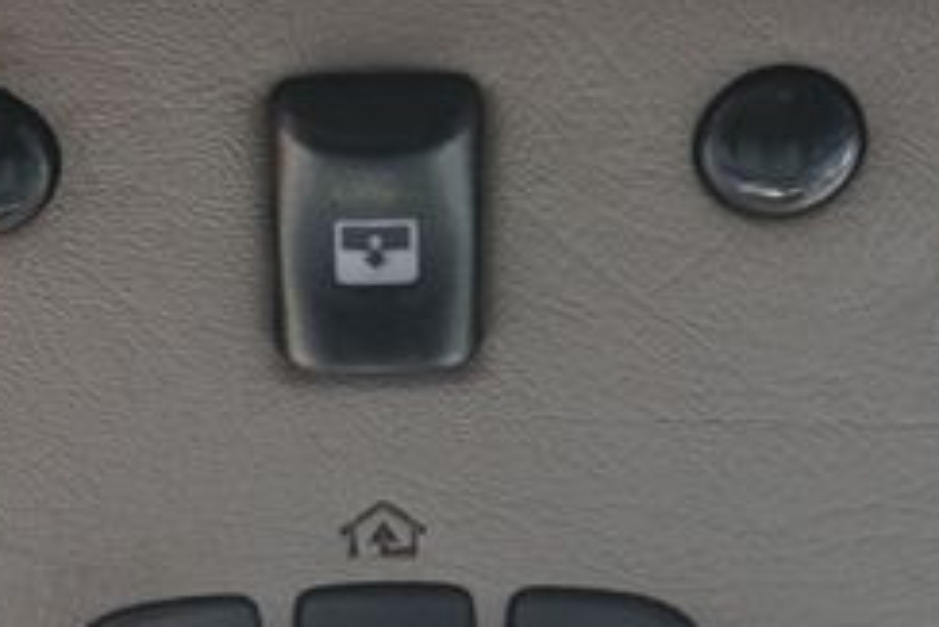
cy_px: 369
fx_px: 2871
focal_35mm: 110
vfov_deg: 12.5
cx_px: 439
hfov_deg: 18.6
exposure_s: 1/60
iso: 640
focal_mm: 28
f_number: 4.5
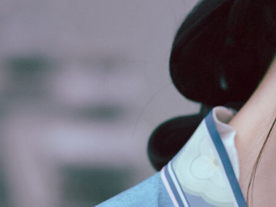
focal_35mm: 319
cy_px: 282
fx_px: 2544
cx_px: 308
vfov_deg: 4.6
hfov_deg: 6.2
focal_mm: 85
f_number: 2
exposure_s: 1/800
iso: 200
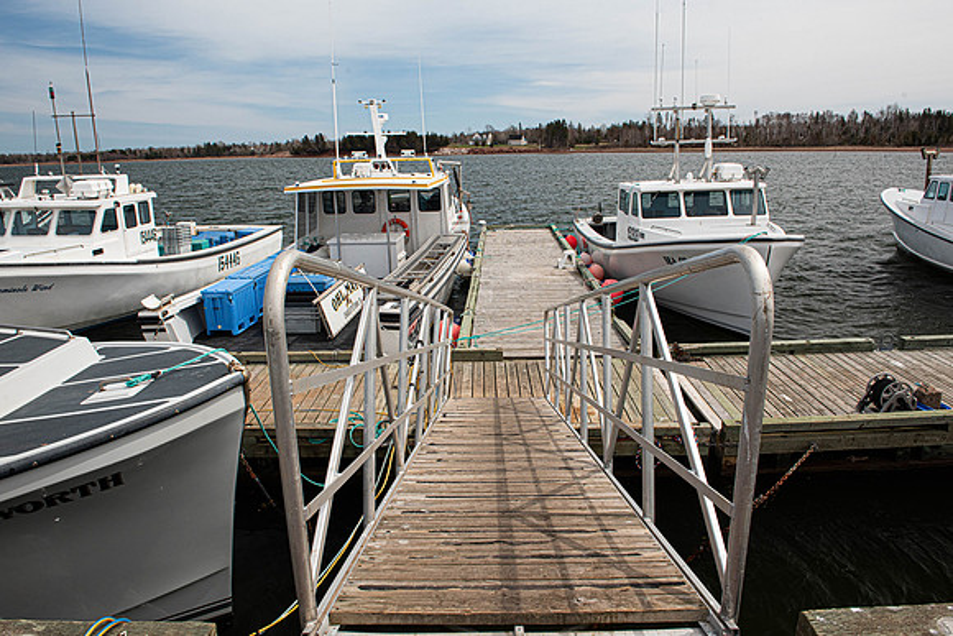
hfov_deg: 72.2
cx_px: 476
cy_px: 318
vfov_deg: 51.9
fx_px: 653
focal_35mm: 25
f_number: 9.5
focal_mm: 24
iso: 400
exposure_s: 1/350
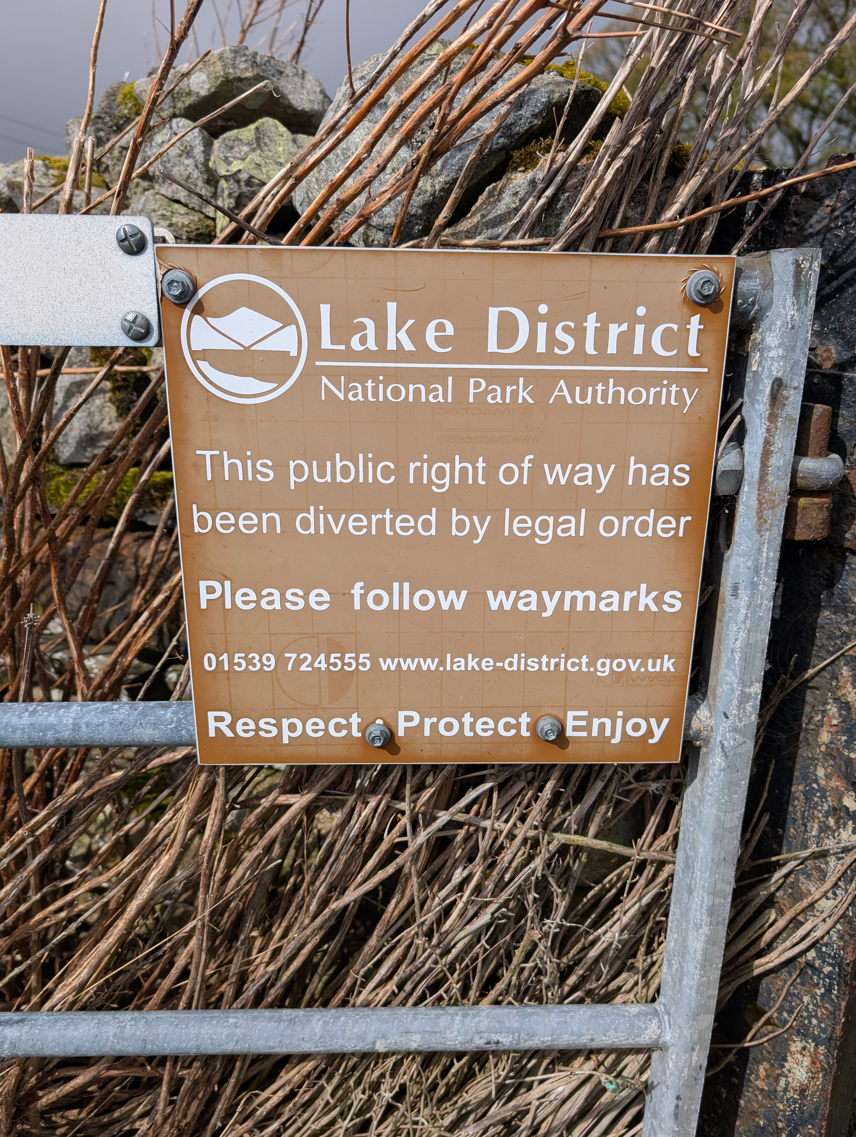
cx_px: 428
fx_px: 789
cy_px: 568
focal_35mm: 24
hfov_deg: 56.9
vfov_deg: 71.5
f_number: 1.68
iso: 23
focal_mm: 6.9
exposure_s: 1/2119
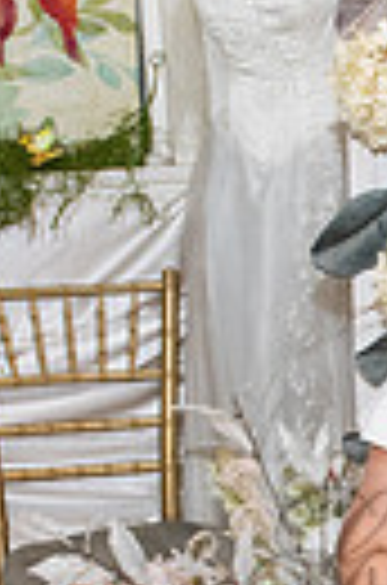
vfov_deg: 13.7
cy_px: 607
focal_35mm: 148
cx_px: 607
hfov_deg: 9.0
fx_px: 2399
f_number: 4.5
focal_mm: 24
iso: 1600
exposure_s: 1/125
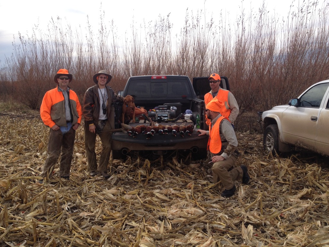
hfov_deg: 52.6
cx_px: 164
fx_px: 333
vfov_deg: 40.7
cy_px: 124
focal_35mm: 35
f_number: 2.4
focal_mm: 4.28
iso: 50
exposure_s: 1/986
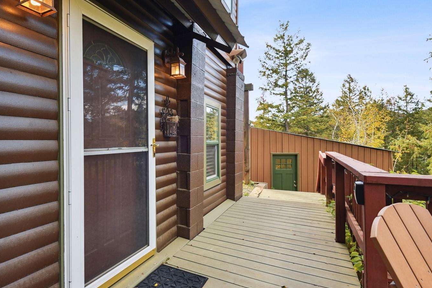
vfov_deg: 64.6
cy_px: 145
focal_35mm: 19
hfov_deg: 86.2
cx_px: 182
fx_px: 228
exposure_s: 1/90
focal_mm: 16
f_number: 11
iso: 400
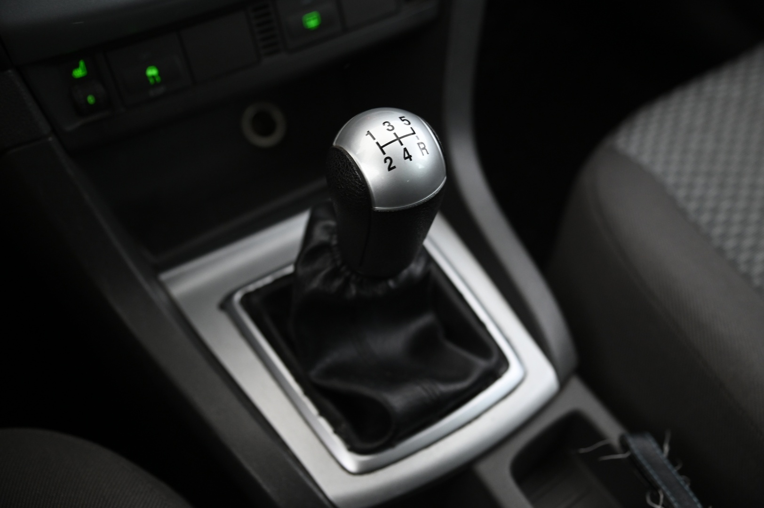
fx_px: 933
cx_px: 382
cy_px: 254
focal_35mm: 44
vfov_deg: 30.5
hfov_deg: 44.5
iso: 2000
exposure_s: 1/13
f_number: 4
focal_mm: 44
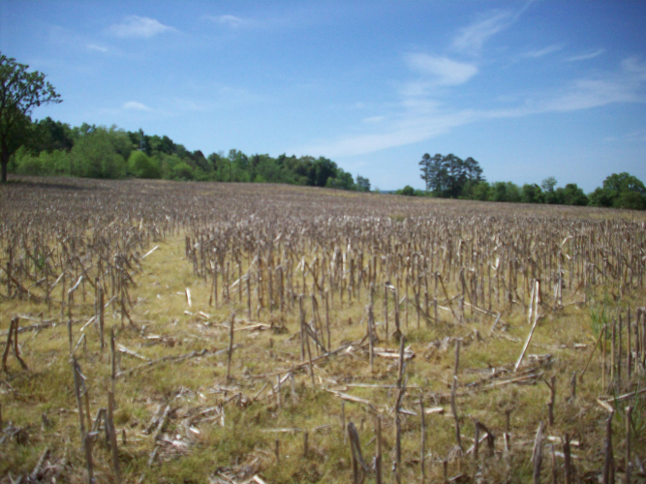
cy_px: 242
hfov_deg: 50.1
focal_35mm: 37
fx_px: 690
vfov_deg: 38.7
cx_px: 323
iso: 80
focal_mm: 6.2
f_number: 5.6
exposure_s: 1/603
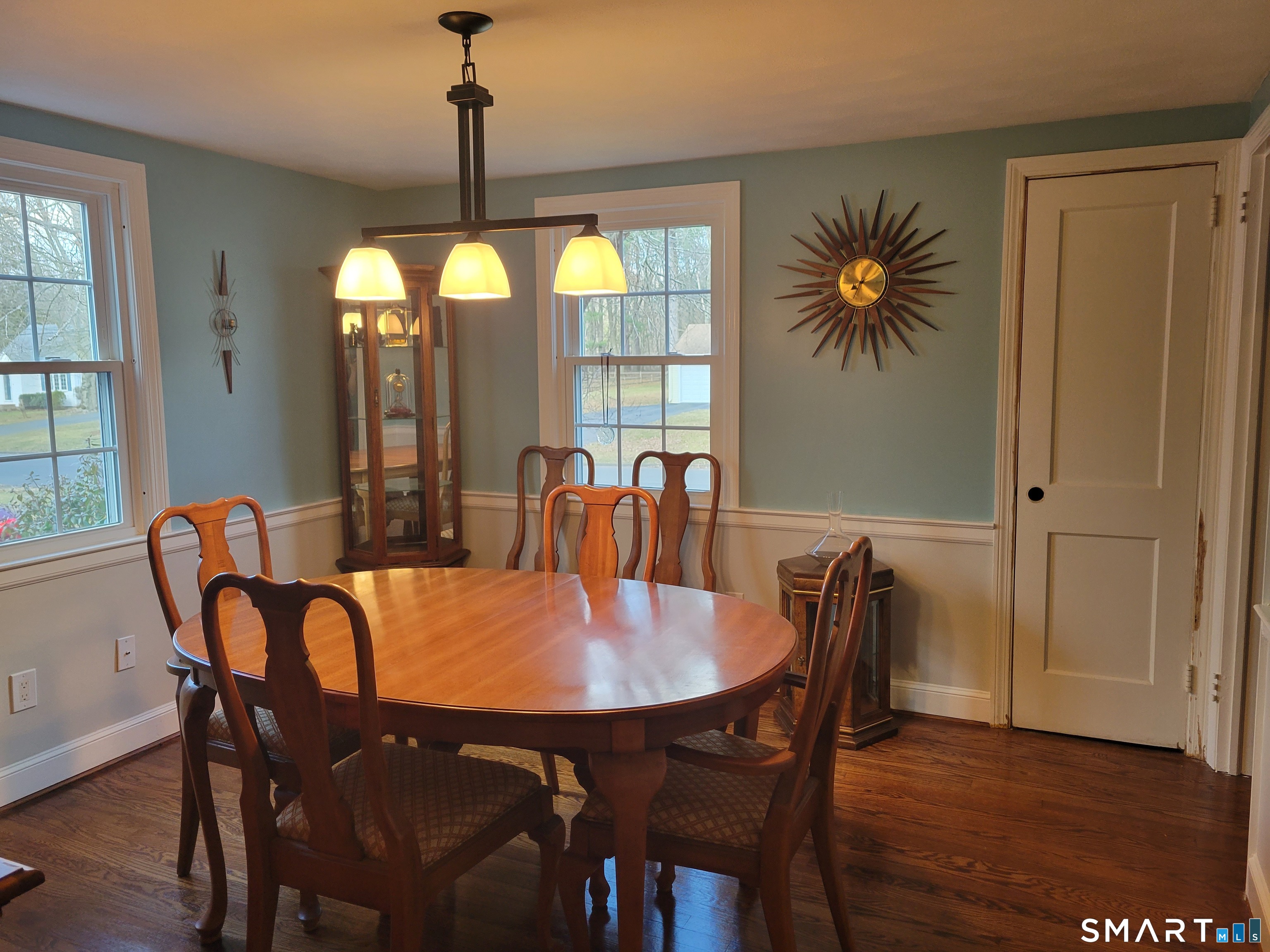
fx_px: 954
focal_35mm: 26
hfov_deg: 67.3
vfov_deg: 53.1
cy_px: 476
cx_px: 635
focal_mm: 5.4
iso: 250
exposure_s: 1/120
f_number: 1.8
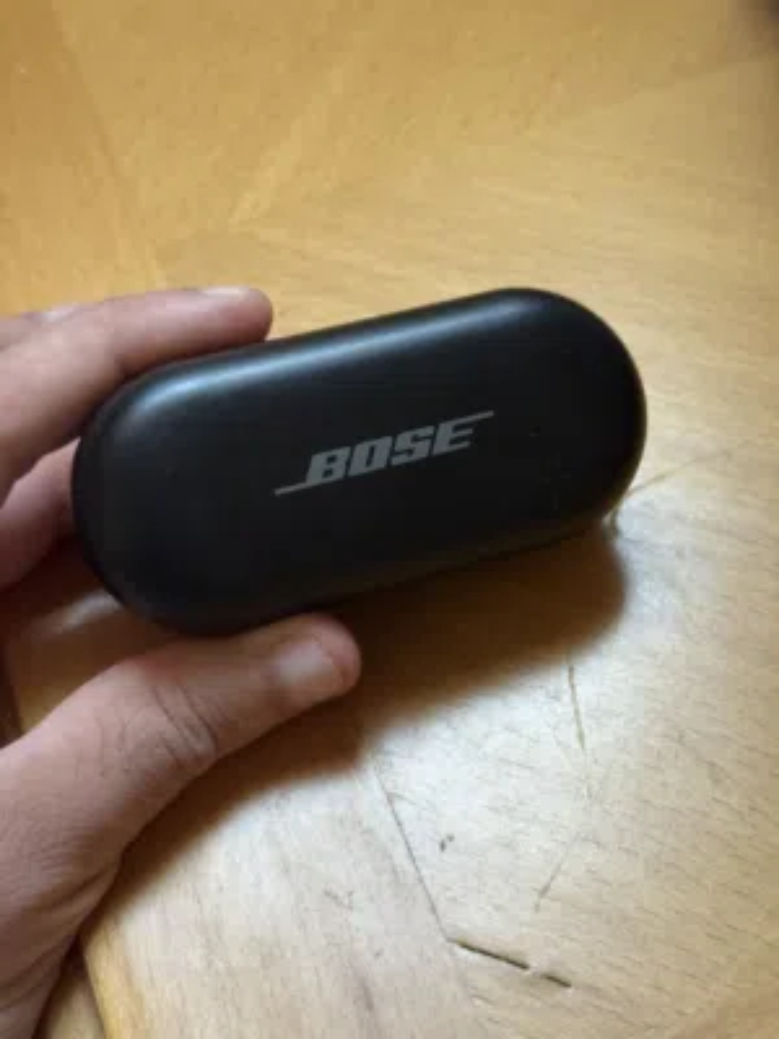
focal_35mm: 48
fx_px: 1440
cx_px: 390
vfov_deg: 39.7
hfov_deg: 30.3
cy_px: 520
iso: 250
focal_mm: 6.76
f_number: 1.78
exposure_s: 1/60
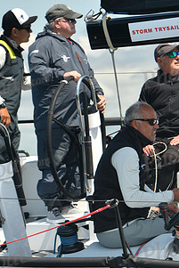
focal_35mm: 260
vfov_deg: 7.9
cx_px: 97
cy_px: 207
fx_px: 1937
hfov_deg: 5.3
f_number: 6.3
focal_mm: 135
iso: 320
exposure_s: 1/640
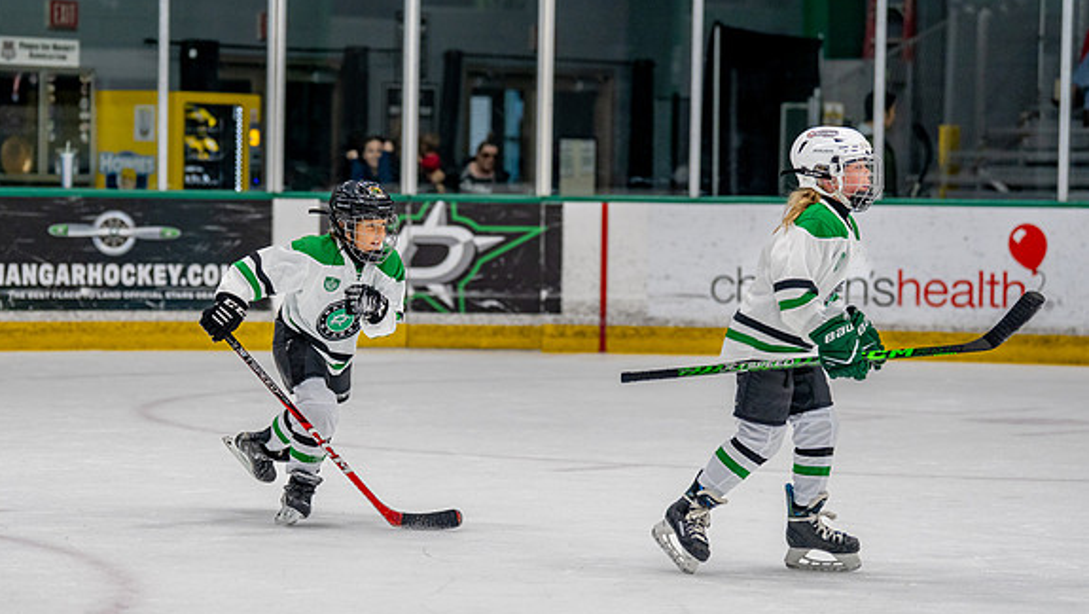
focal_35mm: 153
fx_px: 4420
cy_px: 293
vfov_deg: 7.9
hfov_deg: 14.0
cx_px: 388
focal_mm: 108
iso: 1000
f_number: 2.8
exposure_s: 1/1250
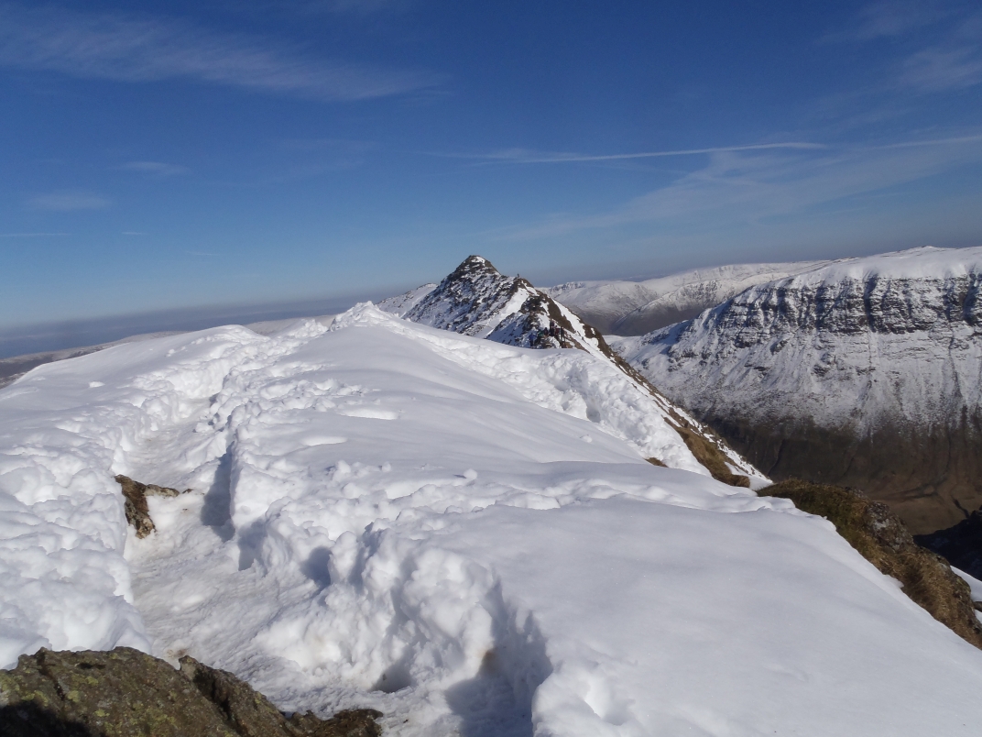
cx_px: 491
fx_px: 794
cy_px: 368
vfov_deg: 49.7
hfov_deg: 63.4
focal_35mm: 28
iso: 80
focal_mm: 5
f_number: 5.6
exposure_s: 1/1250
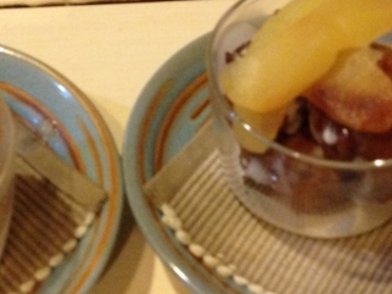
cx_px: 152
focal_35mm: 87
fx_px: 984
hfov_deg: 22.5
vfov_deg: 17.0
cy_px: 148
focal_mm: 4.28
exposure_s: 1/15
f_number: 2.4
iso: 400
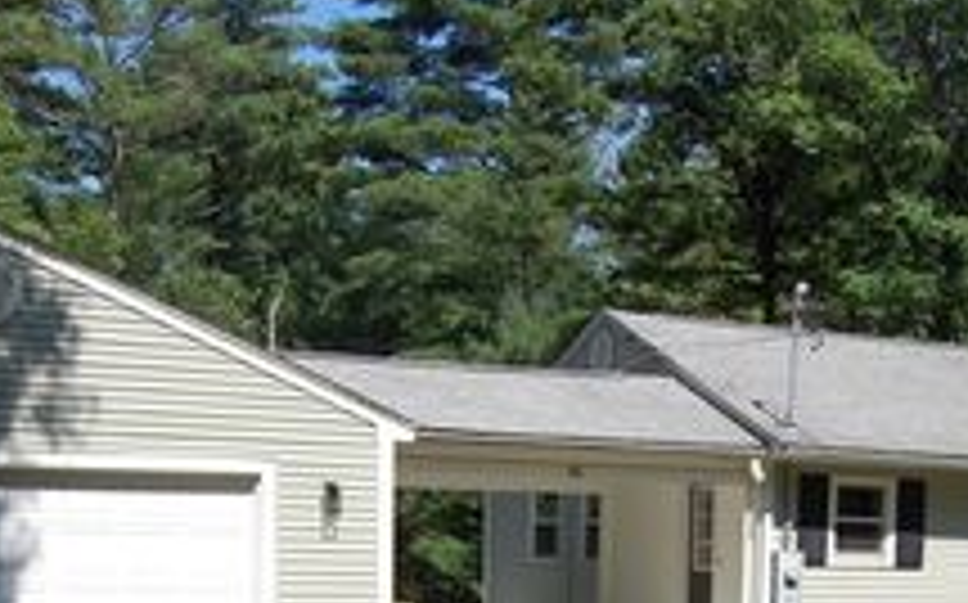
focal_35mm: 64
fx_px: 1687
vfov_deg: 19.2
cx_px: 630
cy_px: 713
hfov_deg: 31.8
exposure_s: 1/320
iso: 200
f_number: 9
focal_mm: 18
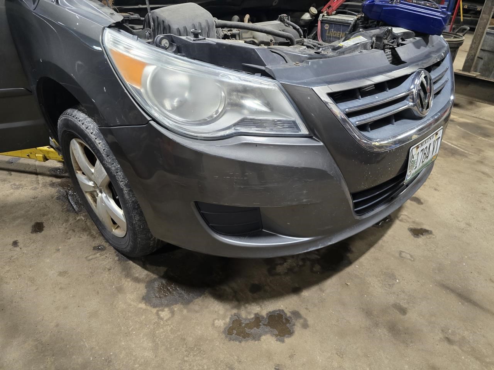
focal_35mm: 23
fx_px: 328
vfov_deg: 58.9
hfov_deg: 73.9
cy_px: 185
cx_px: 247
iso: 640
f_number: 1.7
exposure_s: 1/60
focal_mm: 6.3
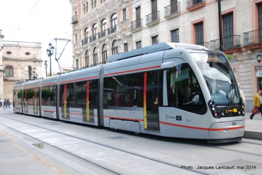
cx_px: 131
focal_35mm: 40
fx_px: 295
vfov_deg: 33.1
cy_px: 88
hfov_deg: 47.9
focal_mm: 27
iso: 200
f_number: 5
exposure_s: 1/100
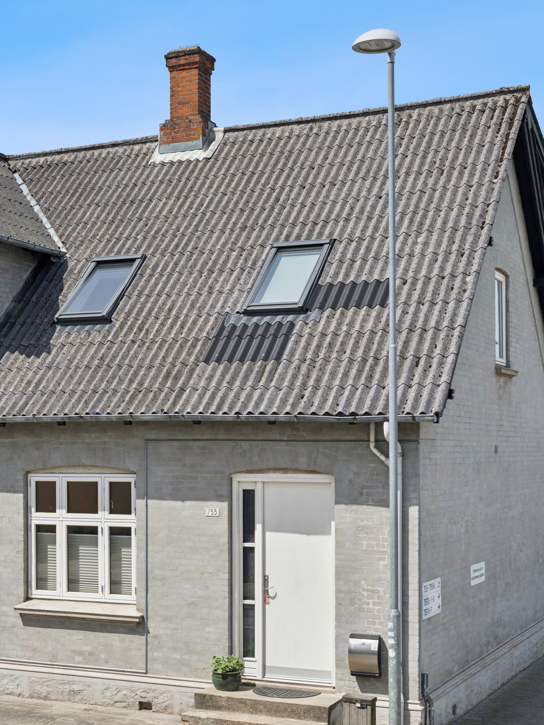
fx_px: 1257
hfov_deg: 24.0
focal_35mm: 60
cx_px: 103
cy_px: 454
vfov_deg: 32.0
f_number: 6.3
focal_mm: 29
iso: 160
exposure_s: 1/1600
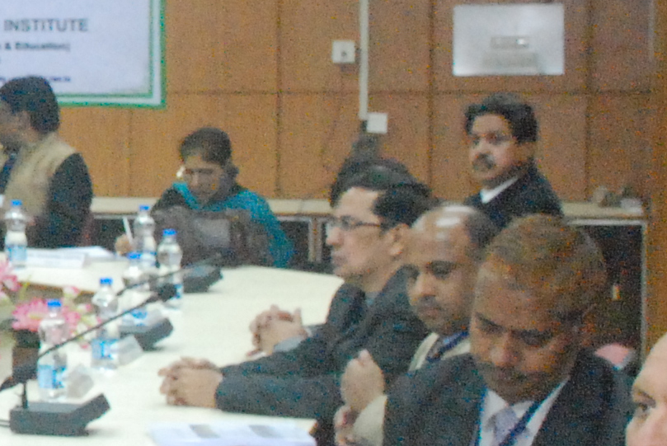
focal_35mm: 158
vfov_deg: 8.7
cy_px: 207
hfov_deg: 12.1
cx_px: -449
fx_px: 2930
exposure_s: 1/60
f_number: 6.3
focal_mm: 22
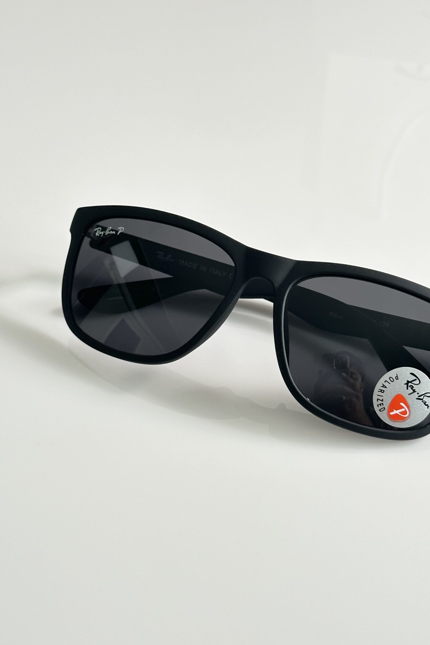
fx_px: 1147
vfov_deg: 31.4
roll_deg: -0.3
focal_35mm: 64
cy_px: 337
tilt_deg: -44.8
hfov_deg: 21.2
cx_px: 236
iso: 100
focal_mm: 6.86
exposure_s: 1/100
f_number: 1.78
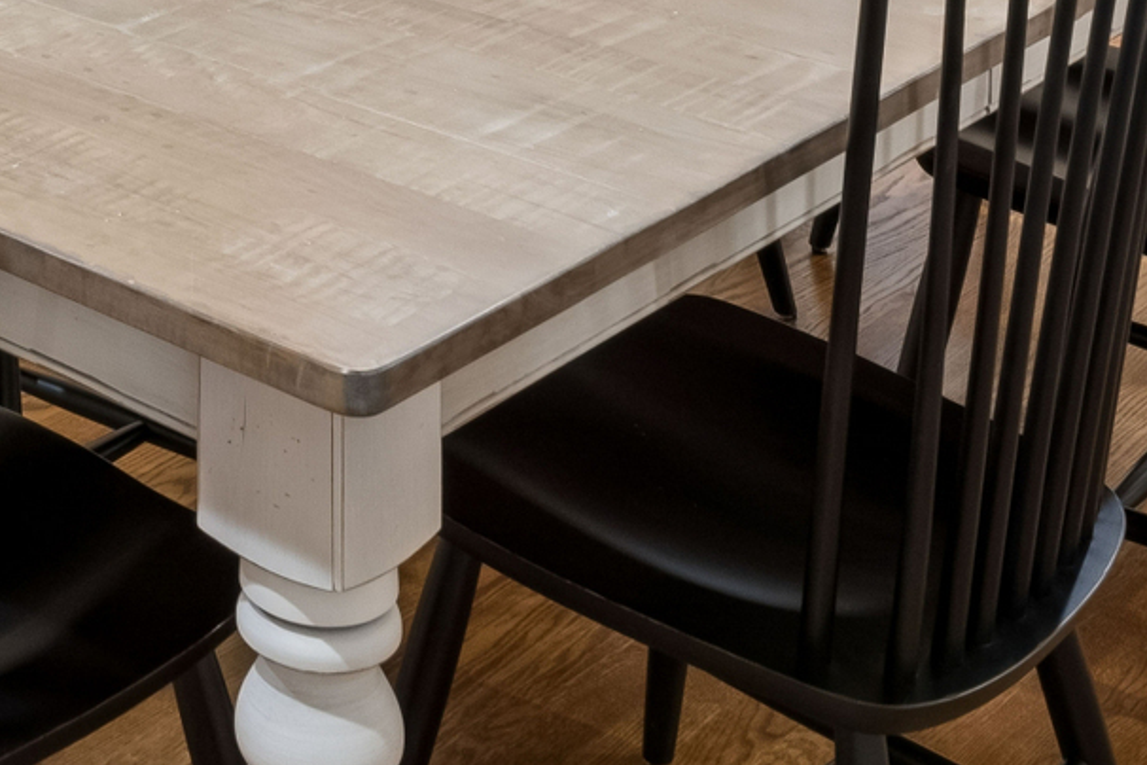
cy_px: -723
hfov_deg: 24.7
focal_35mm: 77
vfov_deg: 14.8
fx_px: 2454
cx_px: -85
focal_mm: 15.2
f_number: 13
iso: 400
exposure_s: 1/3.33
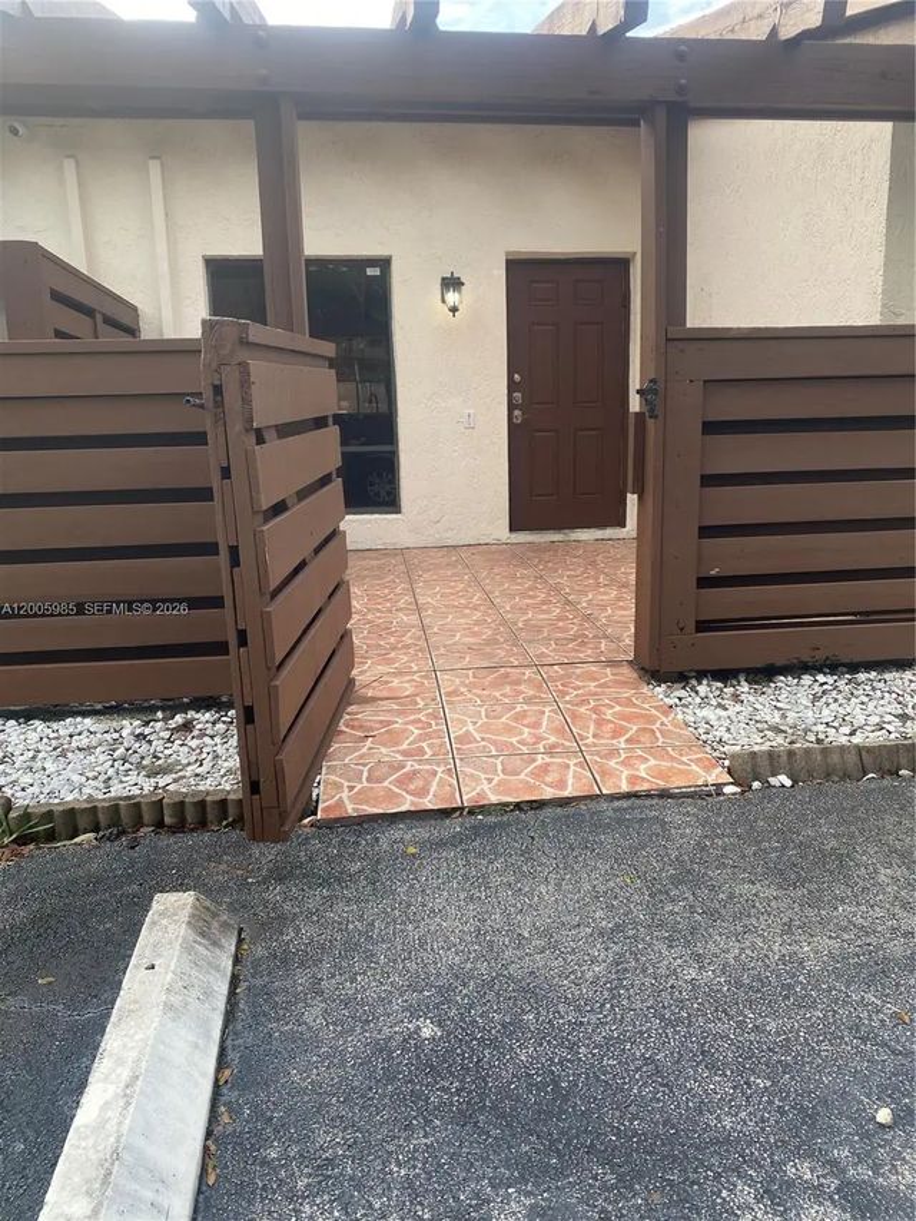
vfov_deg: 67.3
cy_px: 610
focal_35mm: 26
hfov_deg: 53.1
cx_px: 458
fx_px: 917
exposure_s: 1/222
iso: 32
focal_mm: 4.25
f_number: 1.8
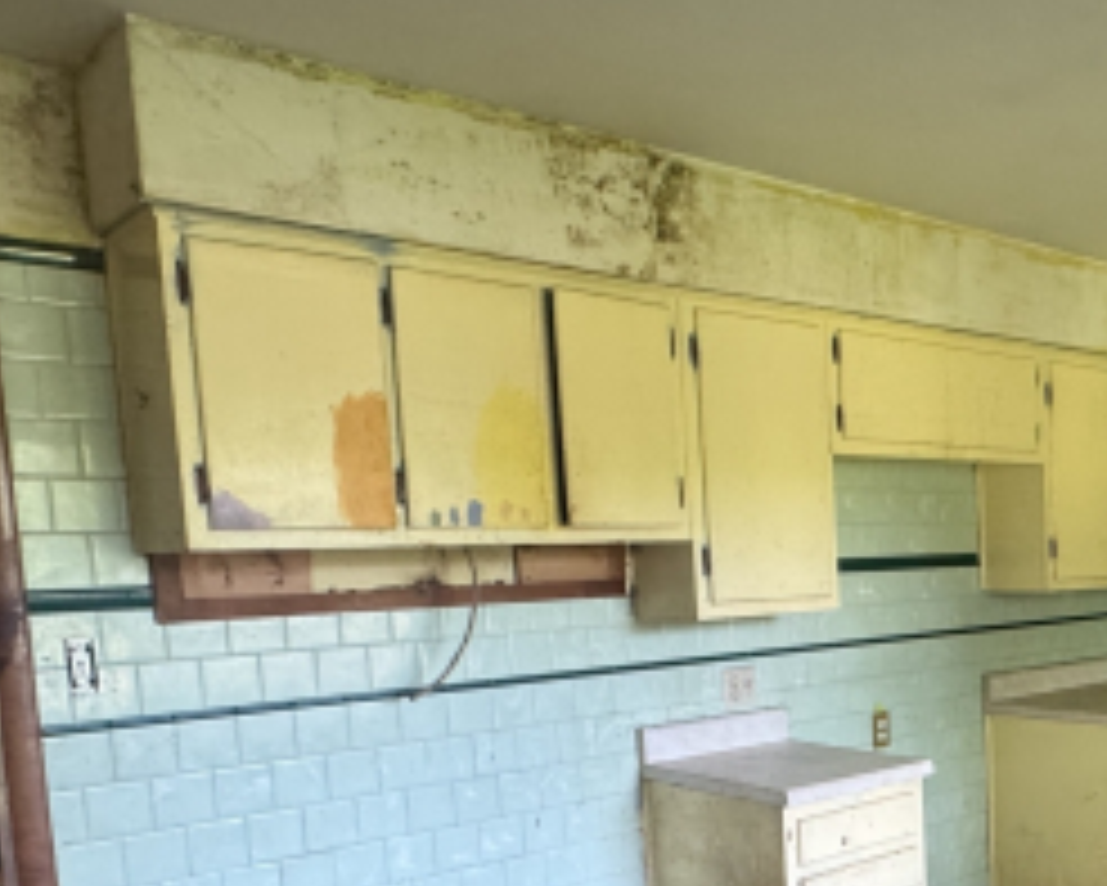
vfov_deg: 39.0
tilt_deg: -5.4
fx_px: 1213
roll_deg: +2.2
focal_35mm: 37
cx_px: 1042
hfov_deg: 43.7
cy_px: 670
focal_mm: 2.22
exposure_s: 1/69
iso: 320
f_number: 2.2
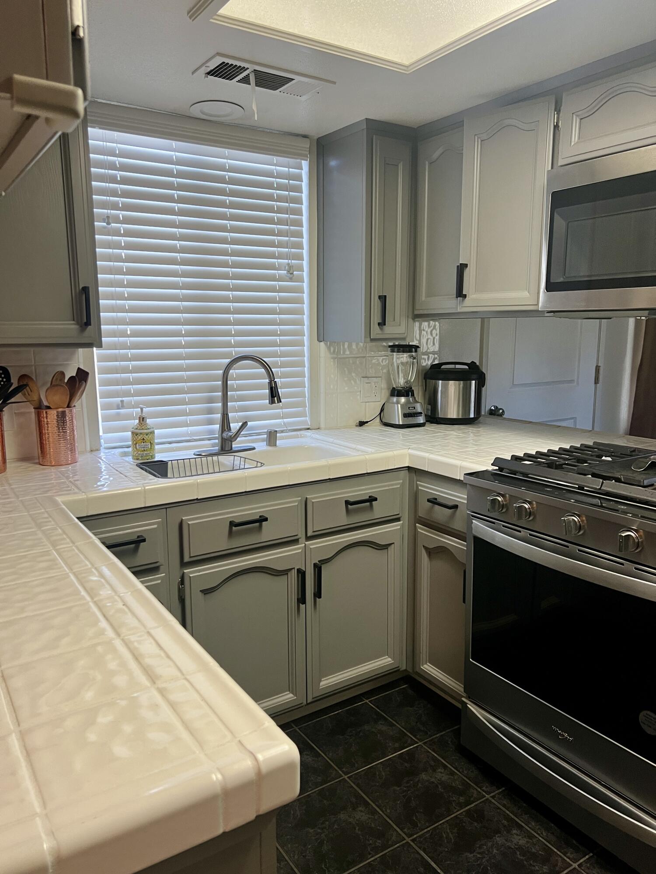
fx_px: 657
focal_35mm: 26
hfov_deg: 53.1
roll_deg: +0.8
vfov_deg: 67.3
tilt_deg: -8.9
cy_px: 437
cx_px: 328
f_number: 1.5
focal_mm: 5.7
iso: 160
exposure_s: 1/60
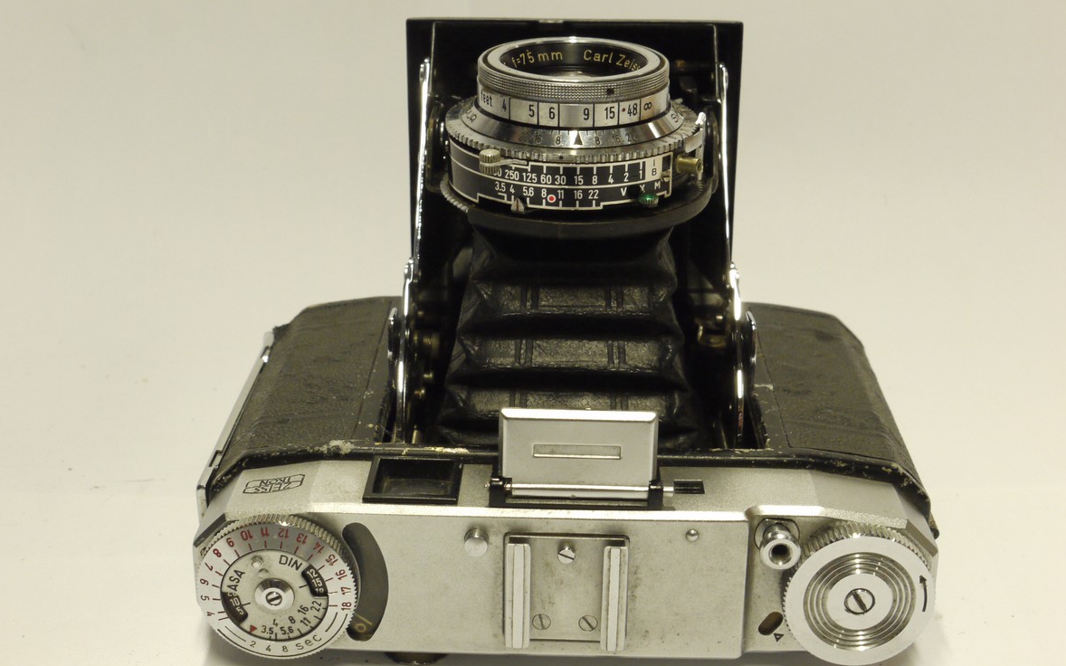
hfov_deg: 37.5
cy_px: 302
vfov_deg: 24.0
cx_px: 534
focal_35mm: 54
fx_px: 1569
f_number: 10
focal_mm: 25
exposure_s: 1/15
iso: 800
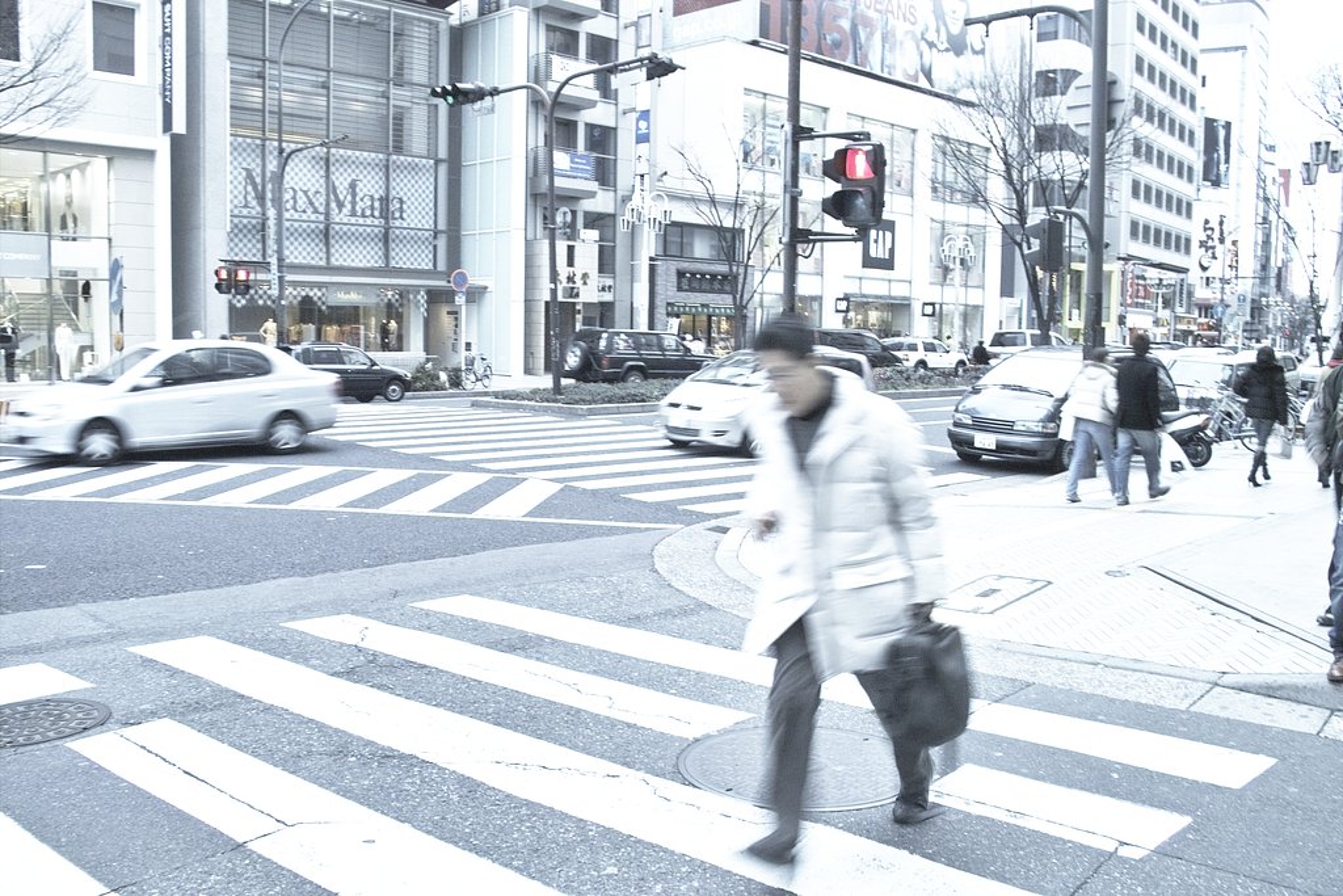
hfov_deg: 60.3
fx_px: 1157
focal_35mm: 31
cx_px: 672
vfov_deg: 42.3
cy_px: 448
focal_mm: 18
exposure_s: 1/20
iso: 100
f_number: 11
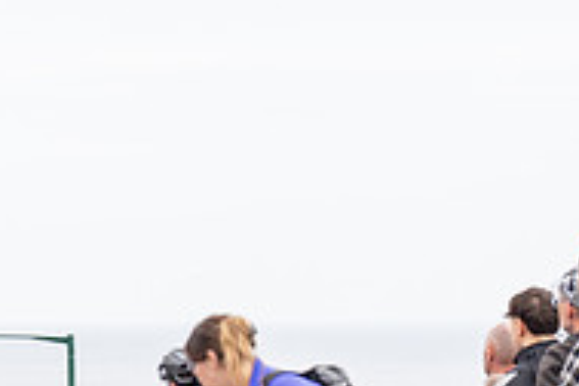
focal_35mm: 374
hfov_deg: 5.5
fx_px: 6015
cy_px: 528
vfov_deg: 3.7
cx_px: -61
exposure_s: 1/1000
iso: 320
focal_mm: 122
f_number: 3.5
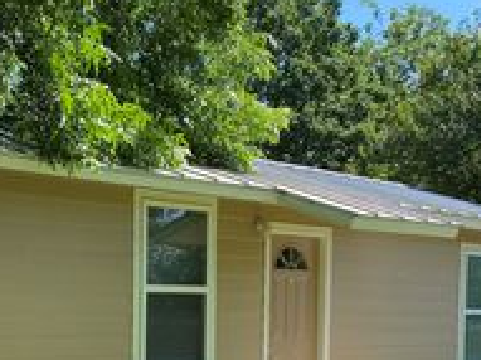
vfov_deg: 20.8
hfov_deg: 27.7
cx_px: 60
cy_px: 374
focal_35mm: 68
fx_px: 944
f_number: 1.8
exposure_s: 1/698
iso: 32
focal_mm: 4.25
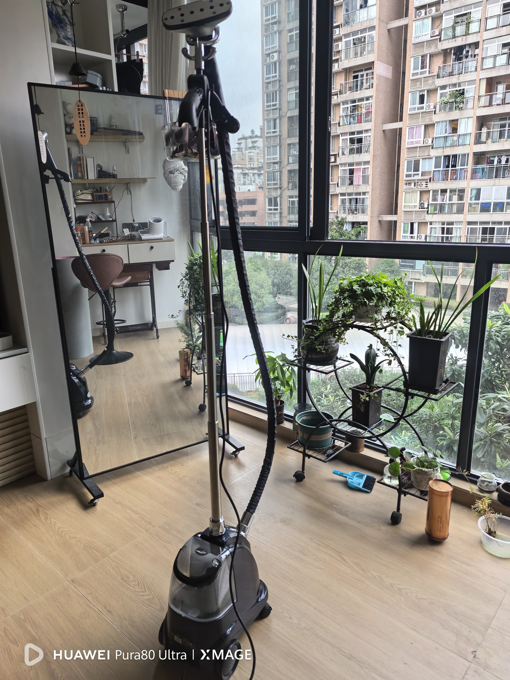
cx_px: 255
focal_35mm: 24
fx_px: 471
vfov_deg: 71.6
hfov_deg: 56.8
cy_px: 340
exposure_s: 1/100
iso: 64
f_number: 1.6
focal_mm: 8.5
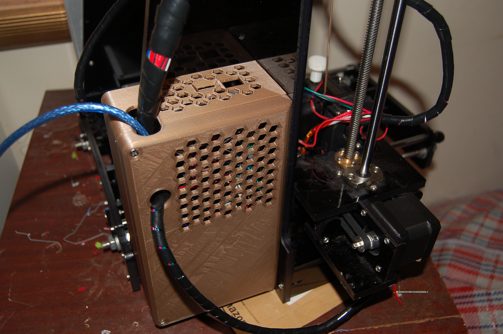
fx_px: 503
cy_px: 167
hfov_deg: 53.2
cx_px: 252
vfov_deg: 36.8
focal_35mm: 36
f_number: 4
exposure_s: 1/60
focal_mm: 24
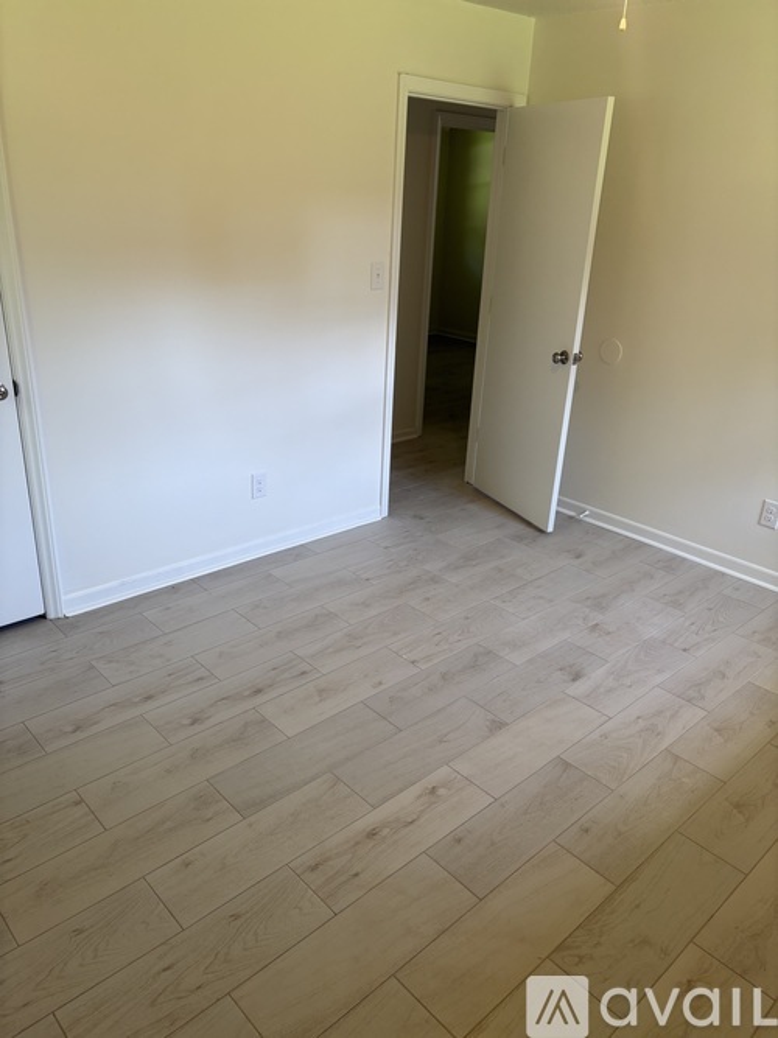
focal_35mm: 26
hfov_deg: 53.0
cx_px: 389
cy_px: 519
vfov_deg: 67.3
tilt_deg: -22.0
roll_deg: -2.7
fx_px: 779
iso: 64
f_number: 1.6
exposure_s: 1/60
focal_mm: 5.96
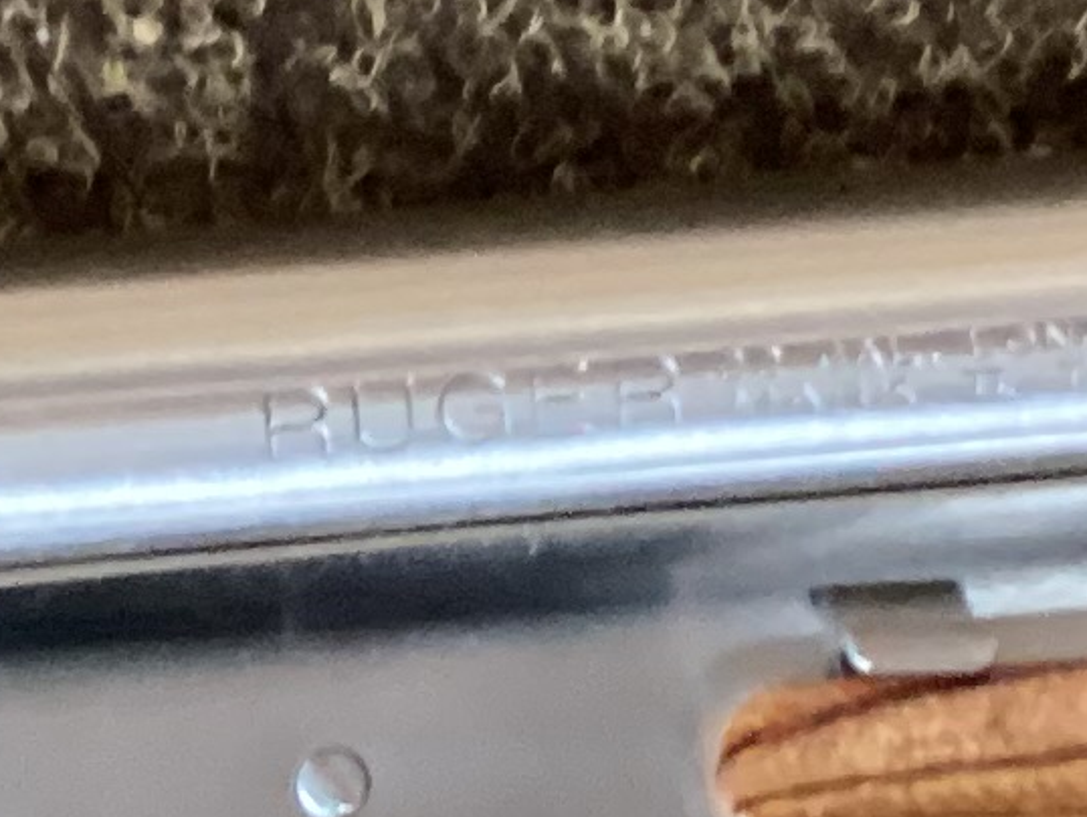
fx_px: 5906
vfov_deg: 7.9
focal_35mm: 188
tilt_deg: -85.4
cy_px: 645
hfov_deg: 10.4
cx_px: 36
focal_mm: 3.3
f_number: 2.4
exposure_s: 1/30
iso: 500
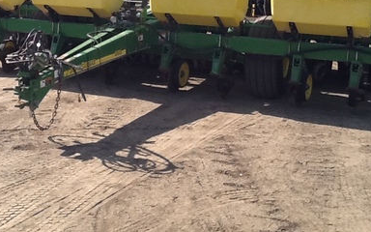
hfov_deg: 31.1
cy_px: 44
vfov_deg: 19.5
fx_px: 667
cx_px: 173
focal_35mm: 66
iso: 40
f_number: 2.4
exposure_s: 1/835
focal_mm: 2.03
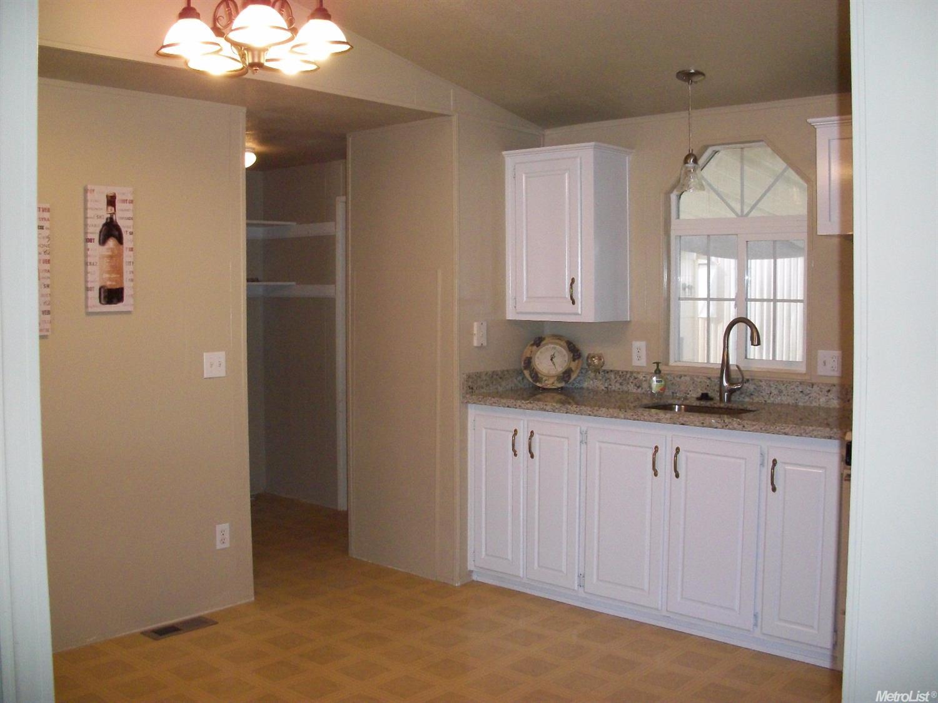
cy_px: 352
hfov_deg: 52.6
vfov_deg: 40.7
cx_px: 469
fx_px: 948
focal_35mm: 35
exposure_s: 1/125
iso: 400
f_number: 3.1
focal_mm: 6.3
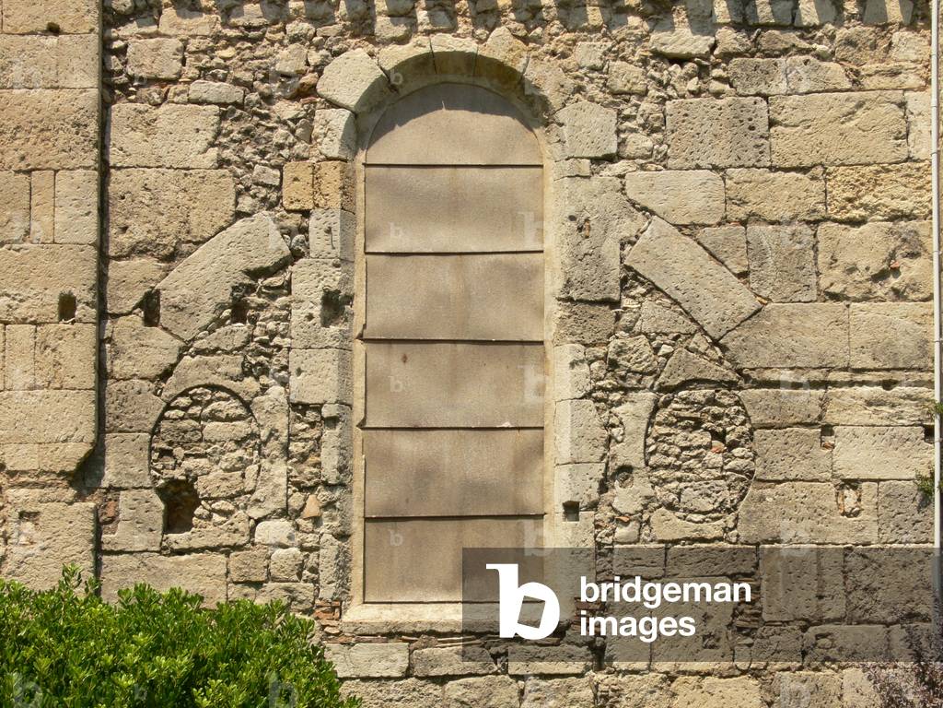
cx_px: 472
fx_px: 1825
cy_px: 354
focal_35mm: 67
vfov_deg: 21.9
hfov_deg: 29.0
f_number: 10
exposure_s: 1/160
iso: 80
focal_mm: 14.1
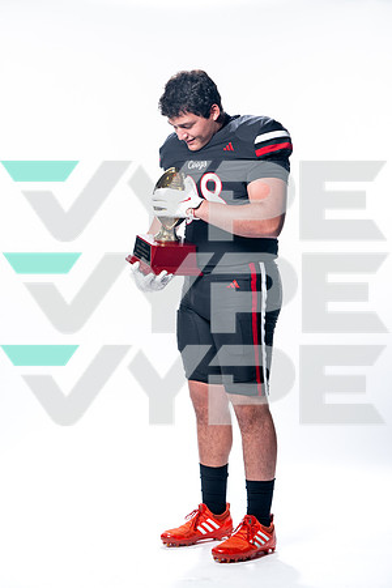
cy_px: 294
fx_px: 1437
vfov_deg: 23.1
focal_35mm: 88
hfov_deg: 15.5
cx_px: 196
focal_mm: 88
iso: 100
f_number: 5.6
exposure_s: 1/250
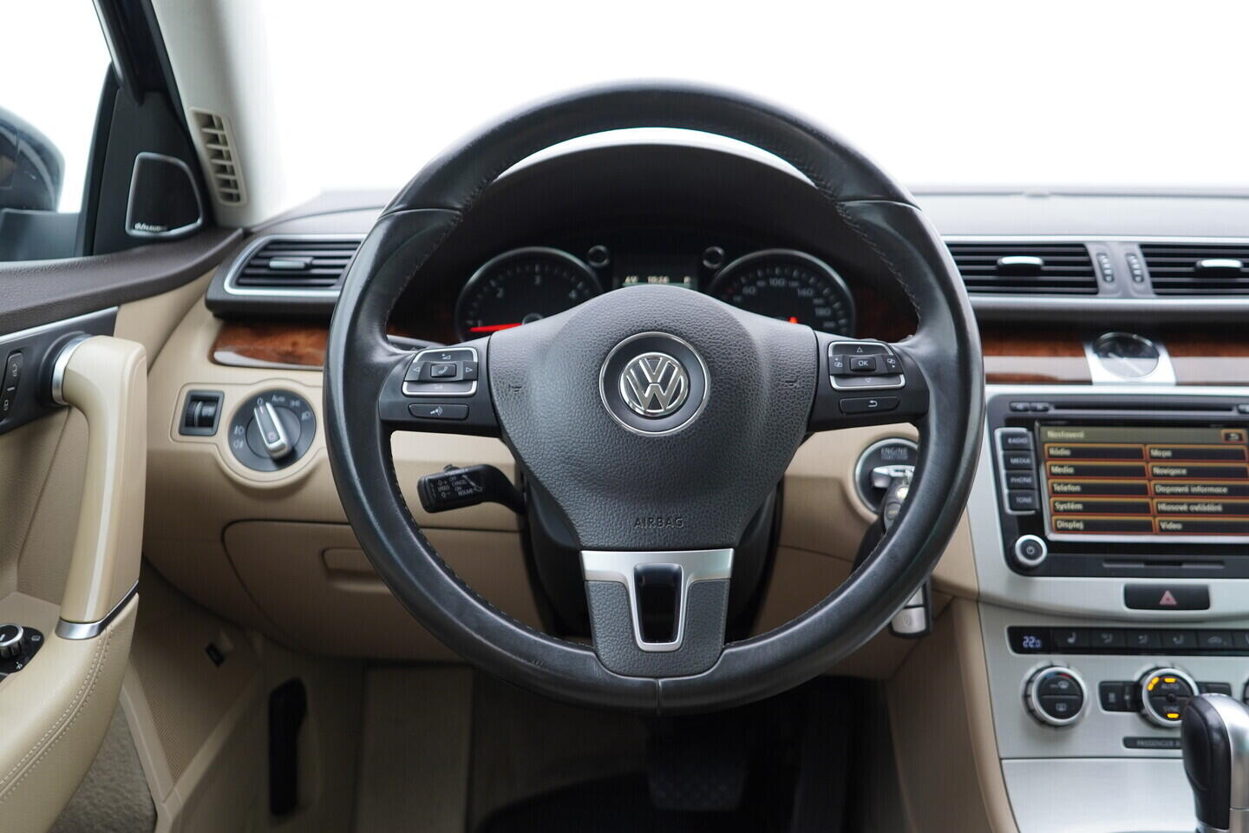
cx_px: 624
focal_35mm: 36
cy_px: 416
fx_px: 1249
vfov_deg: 36.9
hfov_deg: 53.1
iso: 200
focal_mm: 24
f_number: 2.8
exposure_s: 1/40
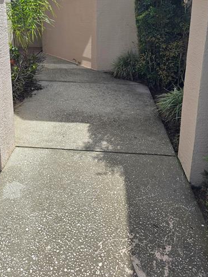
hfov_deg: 39.3
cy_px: 81
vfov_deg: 49.9
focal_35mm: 36
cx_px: 75
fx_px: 289
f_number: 1.7
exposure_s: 1/10000
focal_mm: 6.3
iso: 80
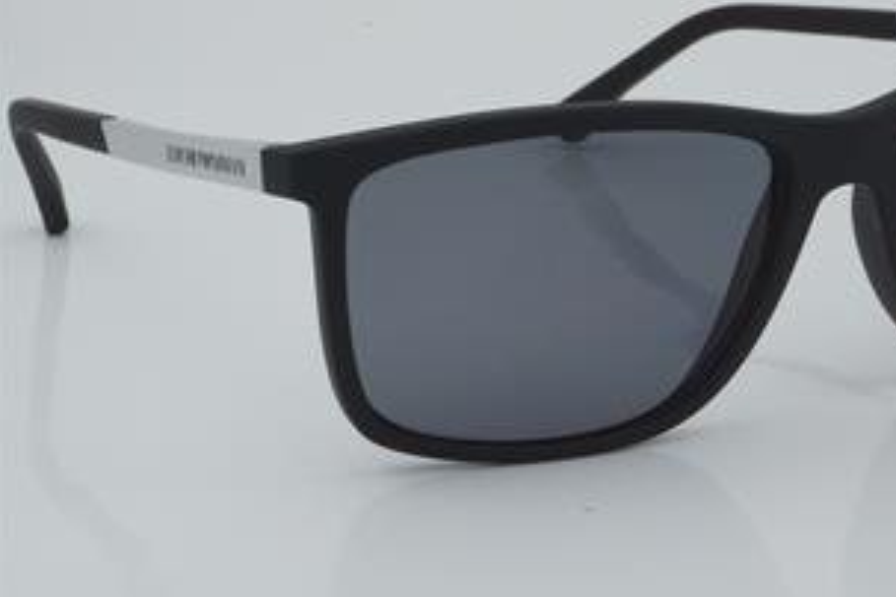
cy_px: 245
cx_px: 586
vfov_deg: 13.8
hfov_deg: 20.6
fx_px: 2464
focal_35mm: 99
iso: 100
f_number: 29
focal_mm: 50
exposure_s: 1/4
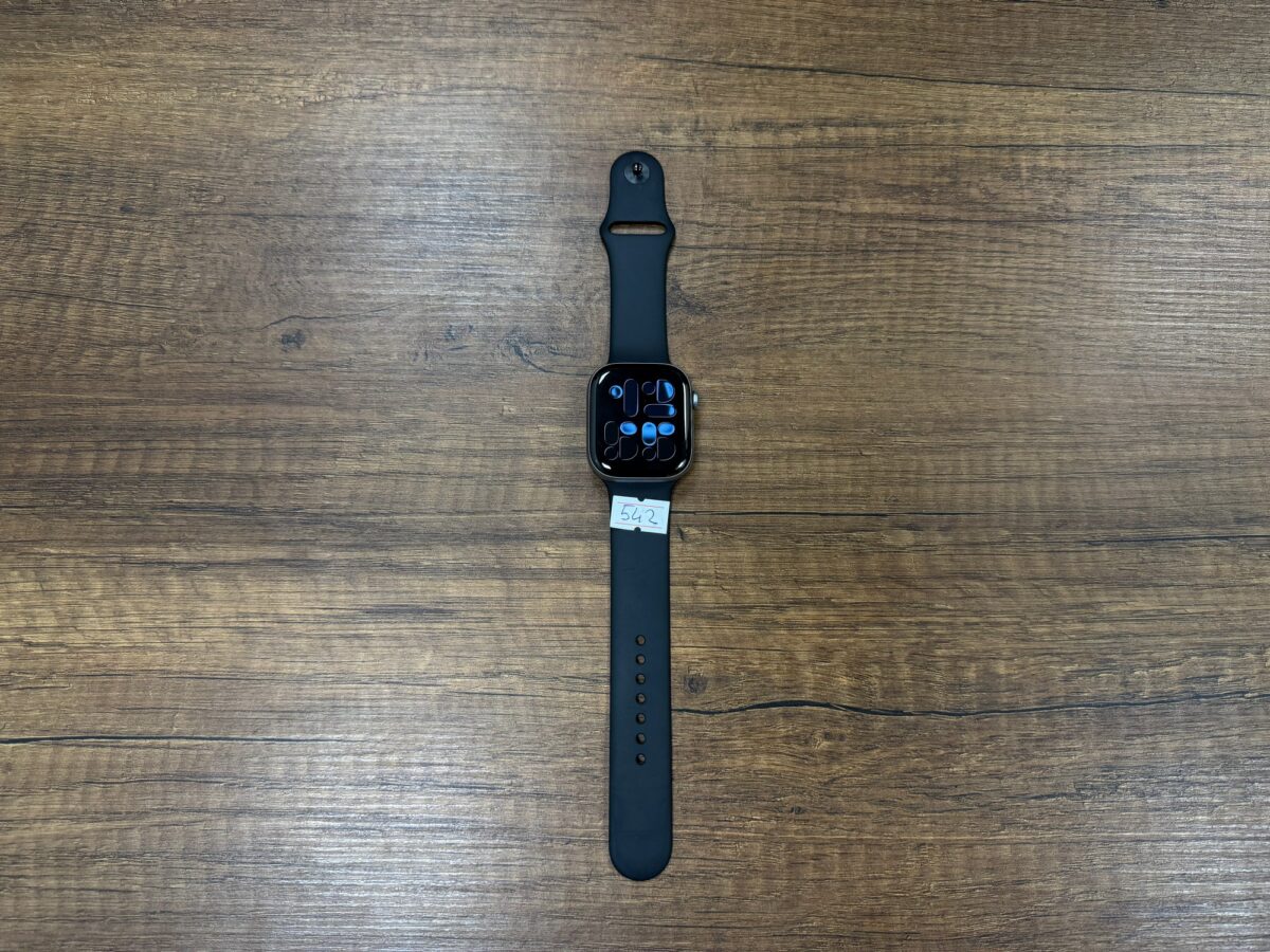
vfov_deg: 56.8
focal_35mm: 24
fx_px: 881
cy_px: 476
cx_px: 635
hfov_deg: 71.6
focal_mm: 6.76
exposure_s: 1/100
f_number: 1.78
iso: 200
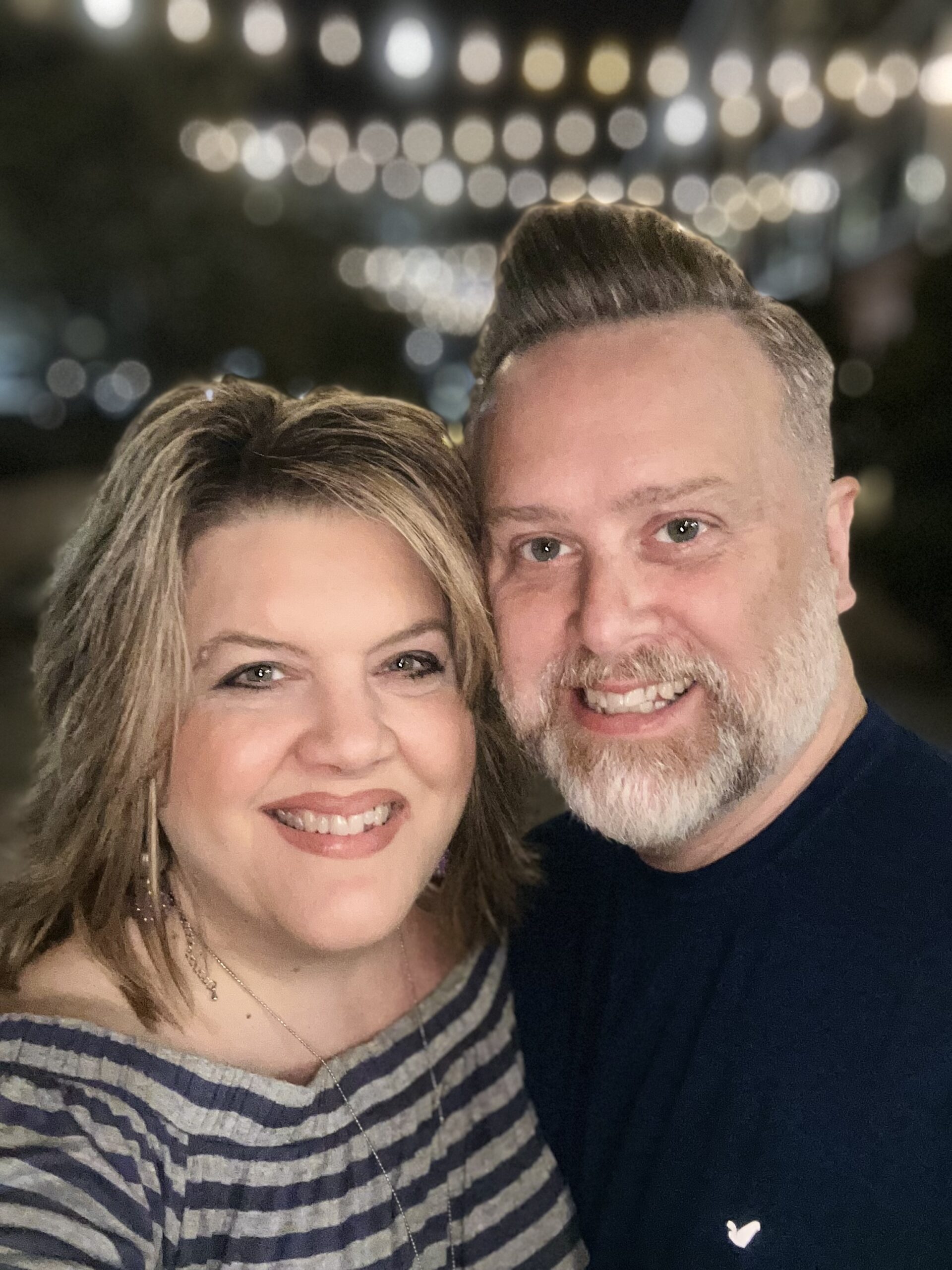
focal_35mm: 30
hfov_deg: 46.8
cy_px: 635
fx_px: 1100
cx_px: 476
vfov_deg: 60.0
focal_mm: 2.69
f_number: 1.9
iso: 320
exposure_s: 1/22
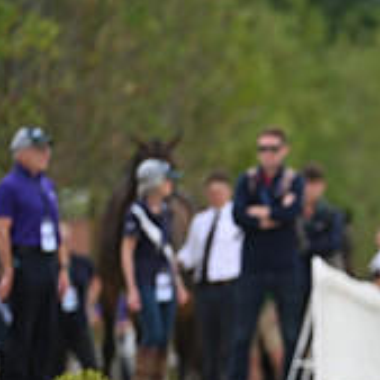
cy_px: 325
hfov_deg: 1.9
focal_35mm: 905
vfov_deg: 1.9
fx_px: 11240
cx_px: 621
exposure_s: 1/1600
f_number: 5.6
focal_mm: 310
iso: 560
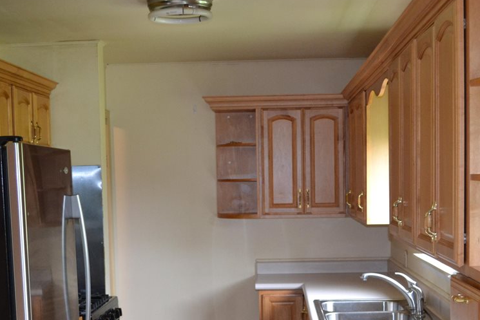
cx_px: 222
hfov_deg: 30.1
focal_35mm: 67
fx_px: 893
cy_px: 265
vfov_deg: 20.1
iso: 1250
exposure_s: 1/60
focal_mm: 26
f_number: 4.2
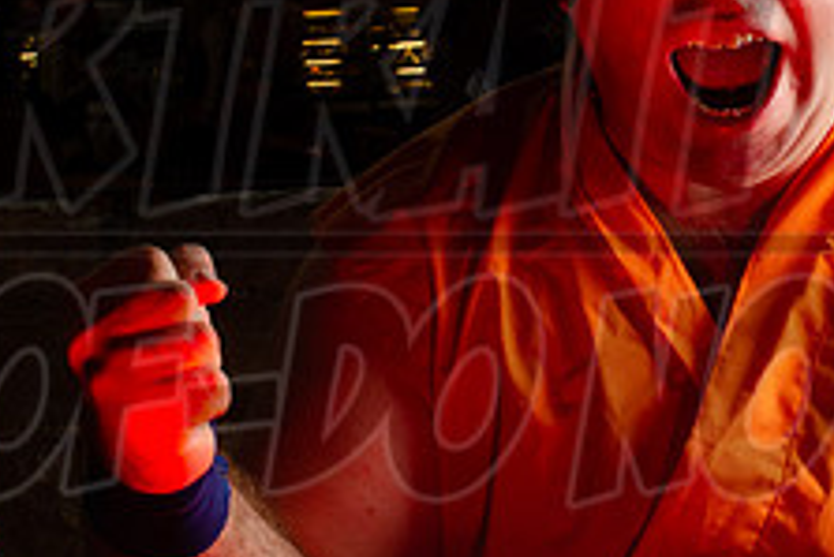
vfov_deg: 13.5
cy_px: 157
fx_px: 2341
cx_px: 550
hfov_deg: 20.1
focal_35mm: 101
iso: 200
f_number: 22
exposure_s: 1/15
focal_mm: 26
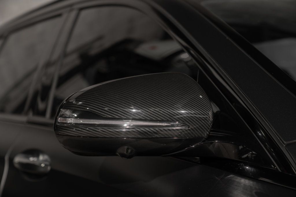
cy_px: 98
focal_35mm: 70
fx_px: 576
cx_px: 148
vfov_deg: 19.5
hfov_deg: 28.8
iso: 200
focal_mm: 70
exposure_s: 1/50
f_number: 4.5
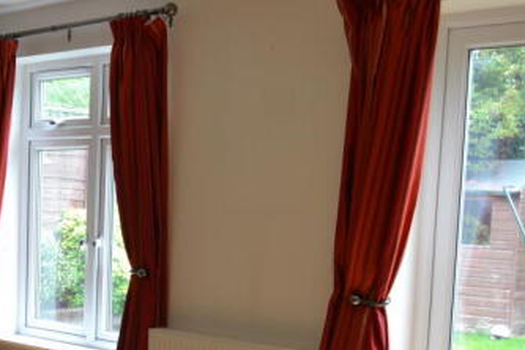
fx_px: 948
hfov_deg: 29.9
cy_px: 332
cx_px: 73
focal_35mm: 65
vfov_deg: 20.4
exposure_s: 1/60
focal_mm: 22
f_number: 4
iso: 400
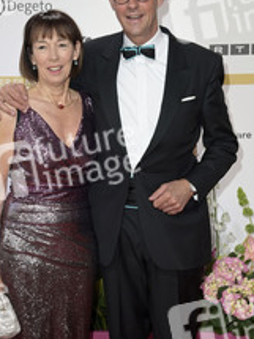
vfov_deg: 21.0
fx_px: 911
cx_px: 106
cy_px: 243
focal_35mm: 93
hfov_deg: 15.9
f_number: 5.6
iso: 640
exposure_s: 1/250
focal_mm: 52
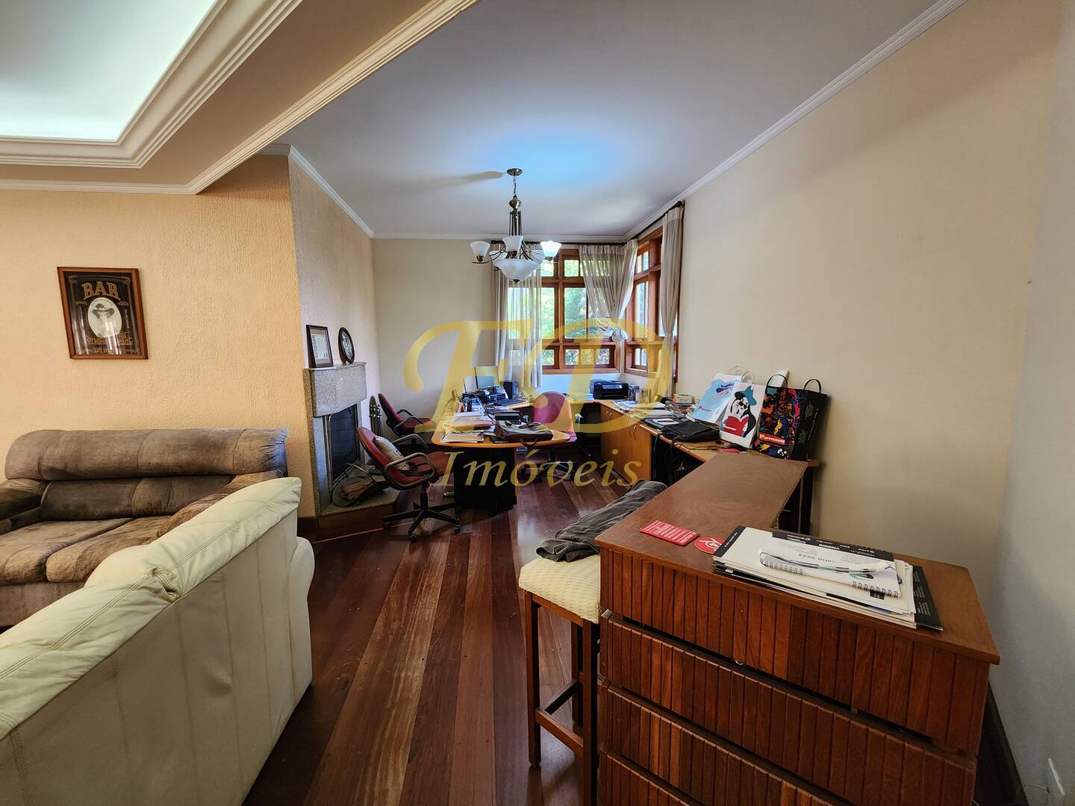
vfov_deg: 89.9
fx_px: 404
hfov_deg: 106.2
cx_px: 538
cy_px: 403
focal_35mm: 13
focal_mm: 2.2
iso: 320
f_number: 2.2
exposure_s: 1/60
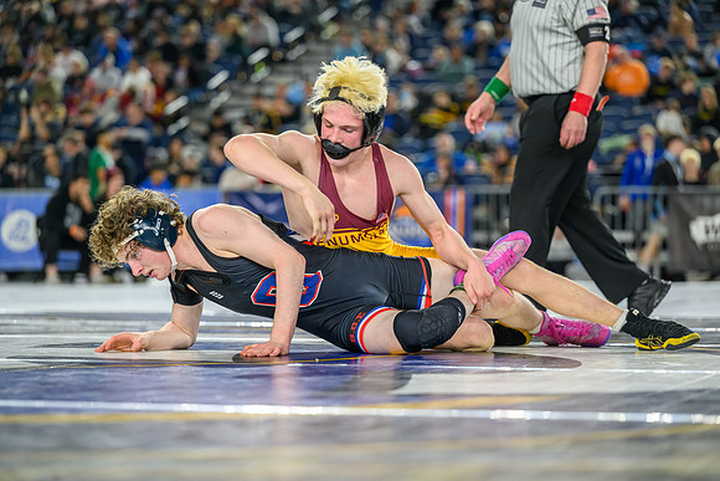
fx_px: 2400
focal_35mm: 120
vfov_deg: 11.4
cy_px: 240
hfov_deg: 17.1
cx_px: 360
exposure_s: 1/1000
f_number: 2.8
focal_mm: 120
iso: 2500
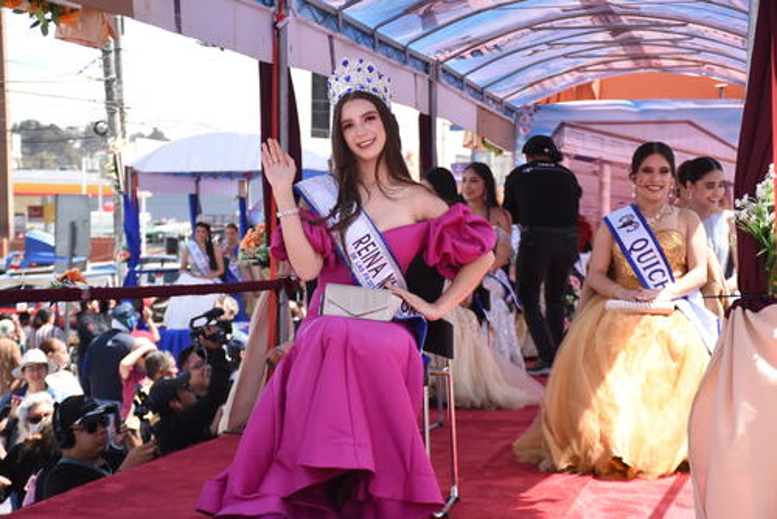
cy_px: 260
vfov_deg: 15.2
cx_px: 388
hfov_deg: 22.6
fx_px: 1944
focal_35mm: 90
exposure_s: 1/1250
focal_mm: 60
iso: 800
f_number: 5
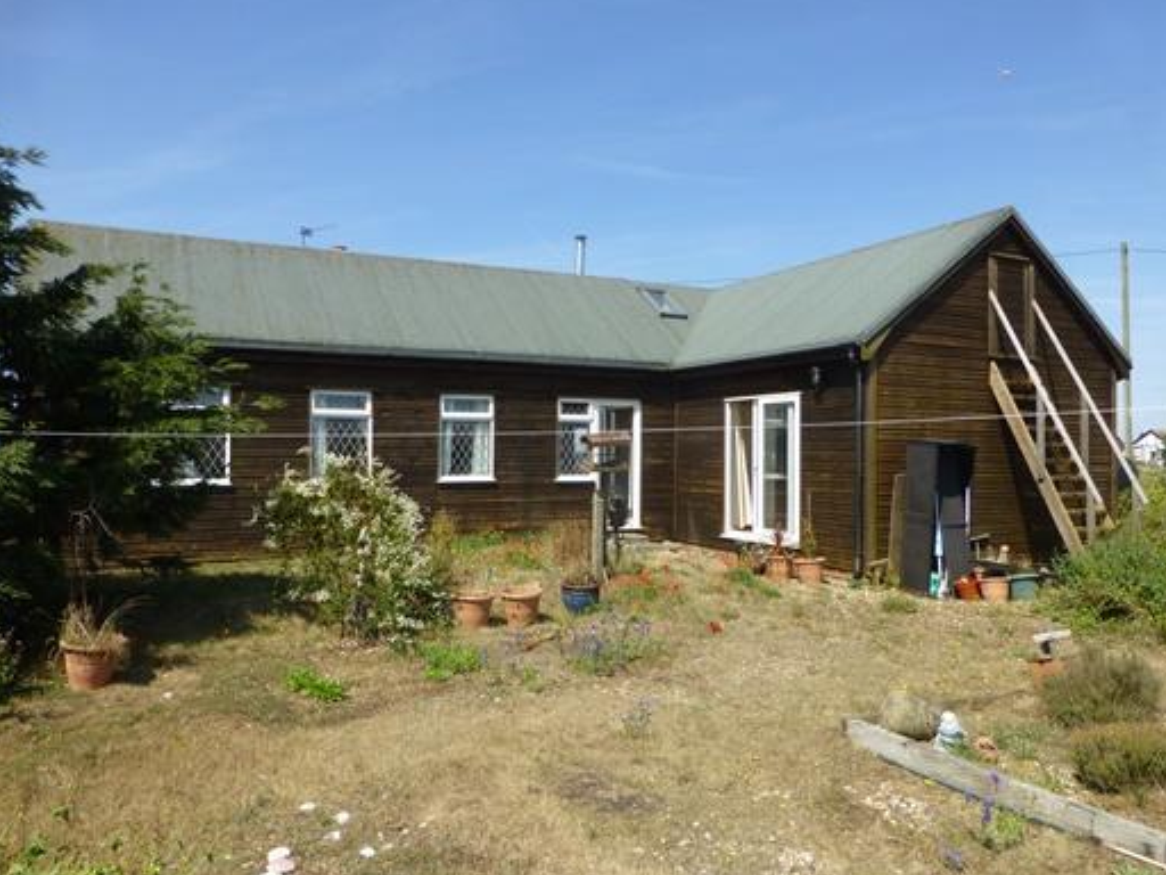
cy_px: 440
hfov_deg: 69.4
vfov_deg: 54.9
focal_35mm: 25
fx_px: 842
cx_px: 584
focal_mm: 4.3
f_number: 4
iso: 100
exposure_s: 1/640
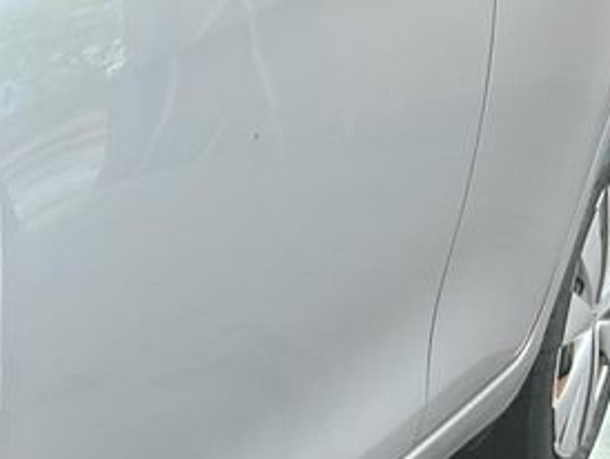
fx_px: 2240
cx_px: -376
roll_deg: -3.9
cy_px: 521
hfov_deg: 14.2
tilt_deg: -18.7
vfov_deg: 11.5
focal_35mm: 127
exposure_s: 1/50
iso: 50
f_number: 1.8
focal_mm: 3
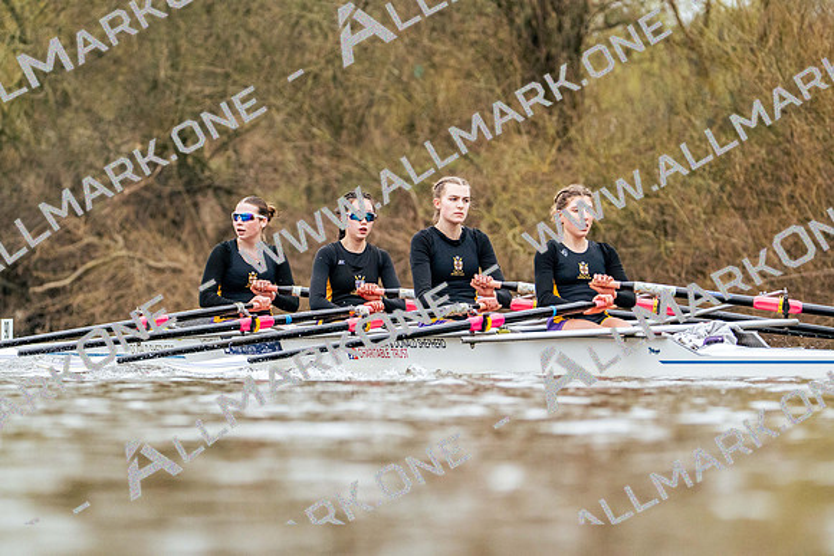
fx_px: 7090
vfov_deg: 4.5
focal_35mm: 306
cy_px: 278
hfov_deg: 6.7
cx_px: 417
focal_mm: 306
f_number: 6.3
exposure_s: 1/2000
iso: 5000
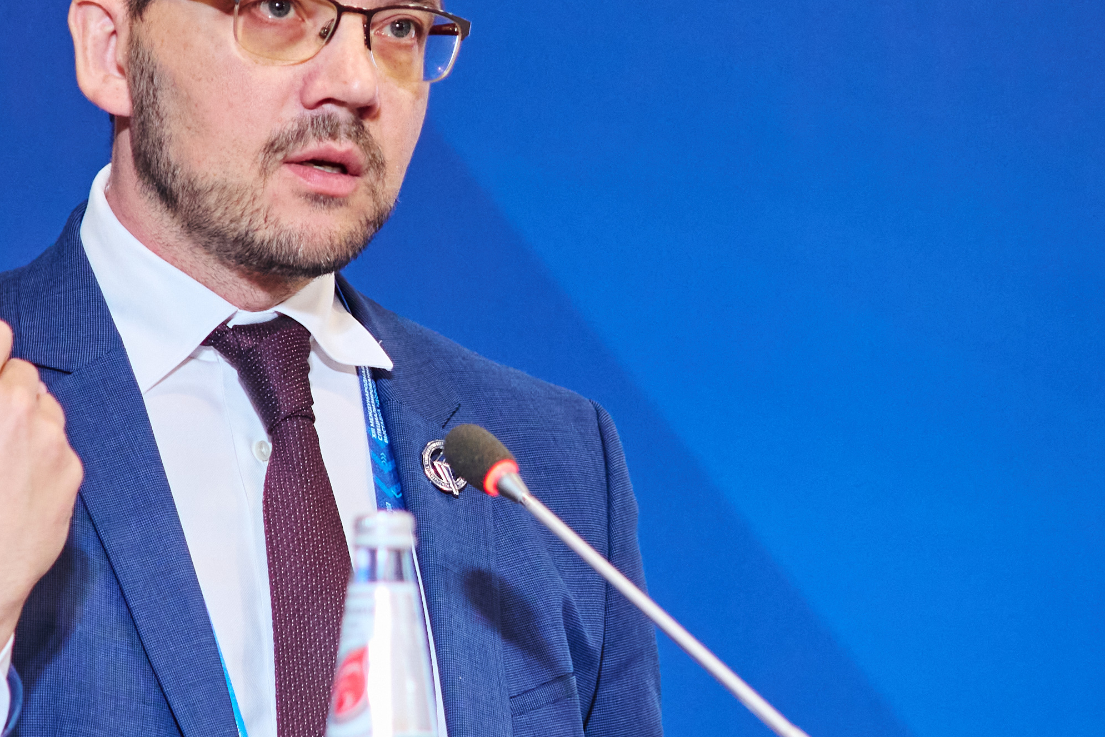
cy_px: 253
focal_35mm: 370
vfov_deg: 3.7
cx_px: 488
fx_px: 11356
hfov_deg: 5.6
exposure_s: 1/320
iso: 2000
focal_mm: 125
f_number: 3.5
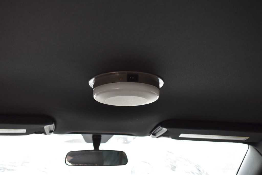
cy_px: 88
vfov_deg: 31.9
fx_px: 306
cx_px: 131
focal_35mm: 42
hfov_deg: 46.4
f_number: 6.3
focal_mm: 28
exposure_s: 1/15
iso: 400
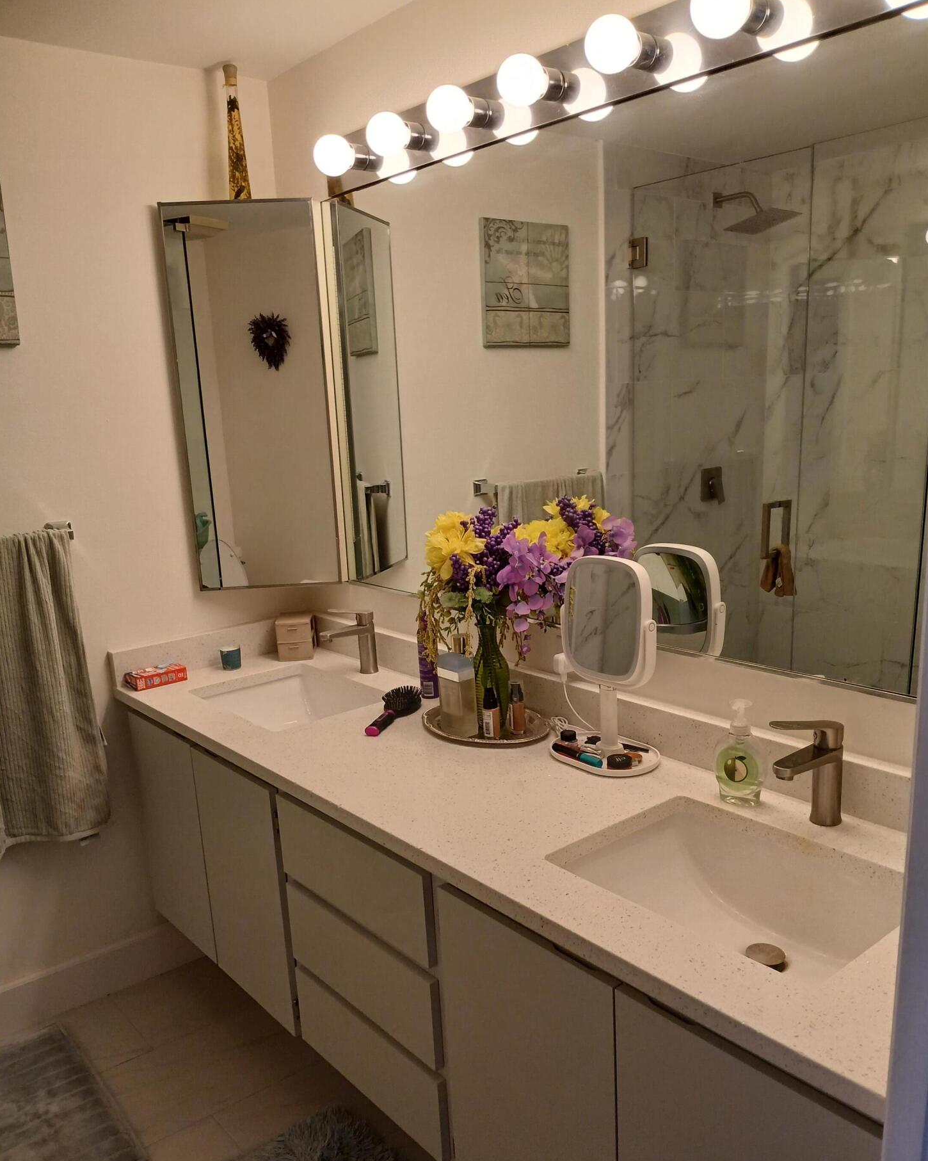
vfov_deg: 62.1
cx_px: 477
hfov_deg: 51.5
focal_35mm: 28
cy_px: 638
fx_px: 961
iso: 100
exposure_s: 1/60
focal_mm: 3.98
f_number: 1.8
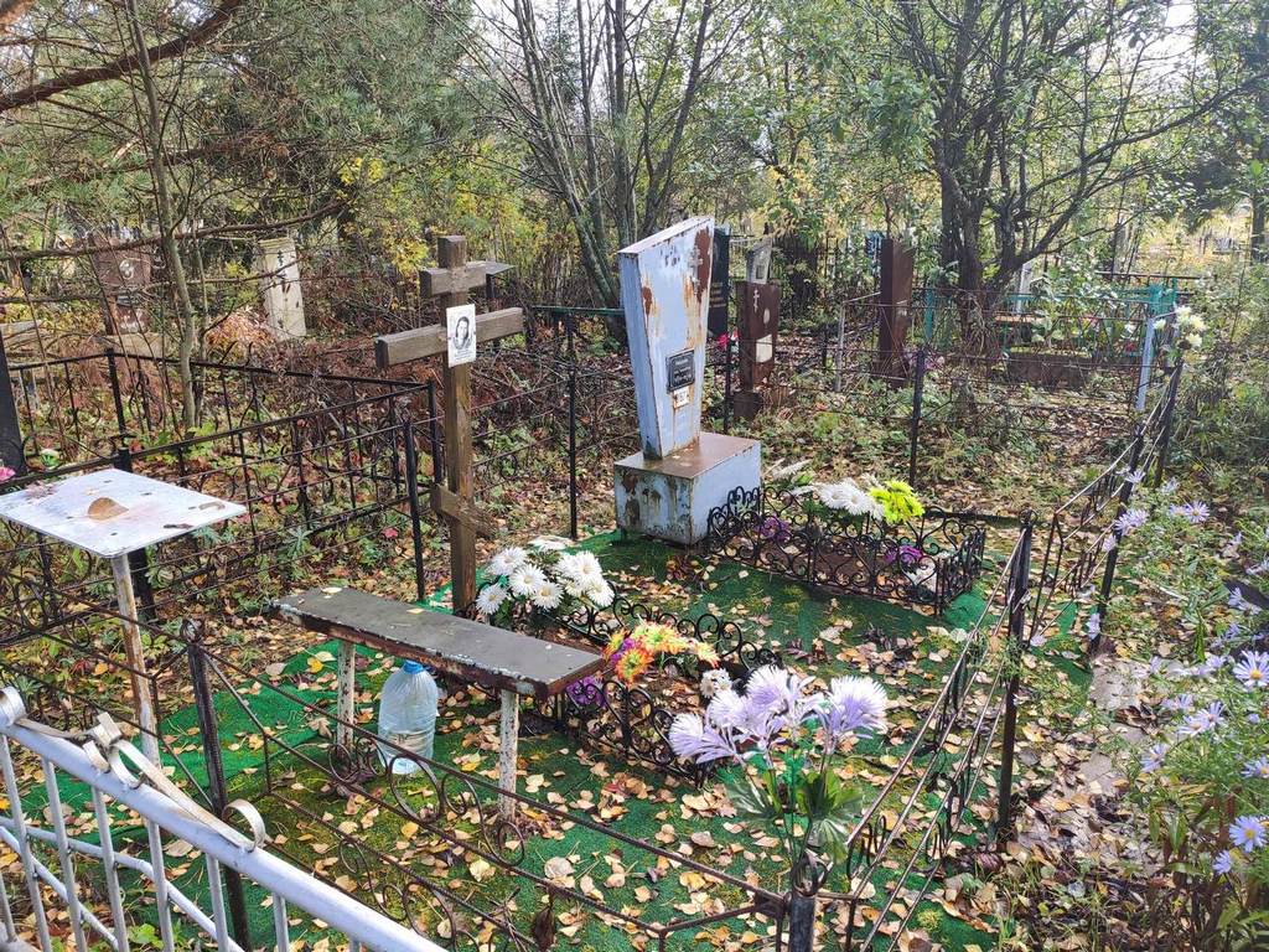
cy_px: 476
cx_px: 634
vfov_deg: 53.1
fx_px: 953
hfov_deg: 67.3
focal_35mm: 26
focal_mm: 4.77
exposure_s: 1/181
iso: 112
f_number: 1.75
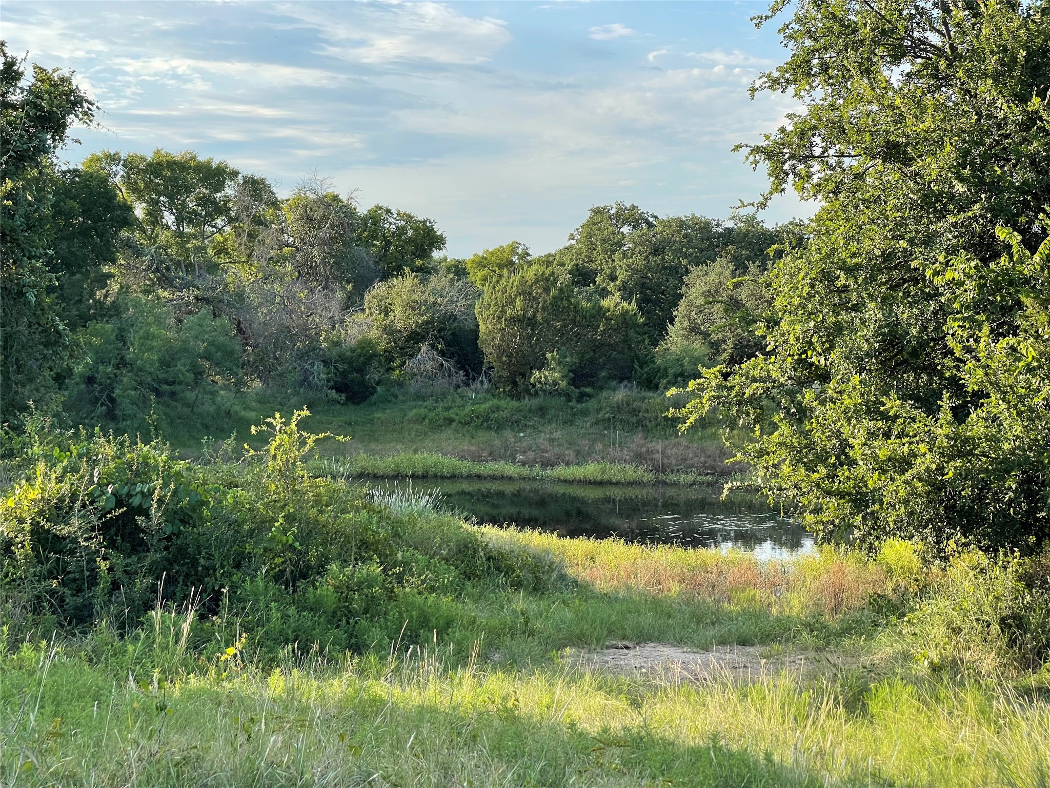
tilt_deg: -2.3
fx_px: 1941
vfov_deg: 22.9
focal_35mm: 64
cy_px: 394
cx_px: 525
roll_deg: -0.7
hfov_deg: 30.3
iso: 20
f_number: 2.2
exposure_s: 1/424
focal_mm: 7.5
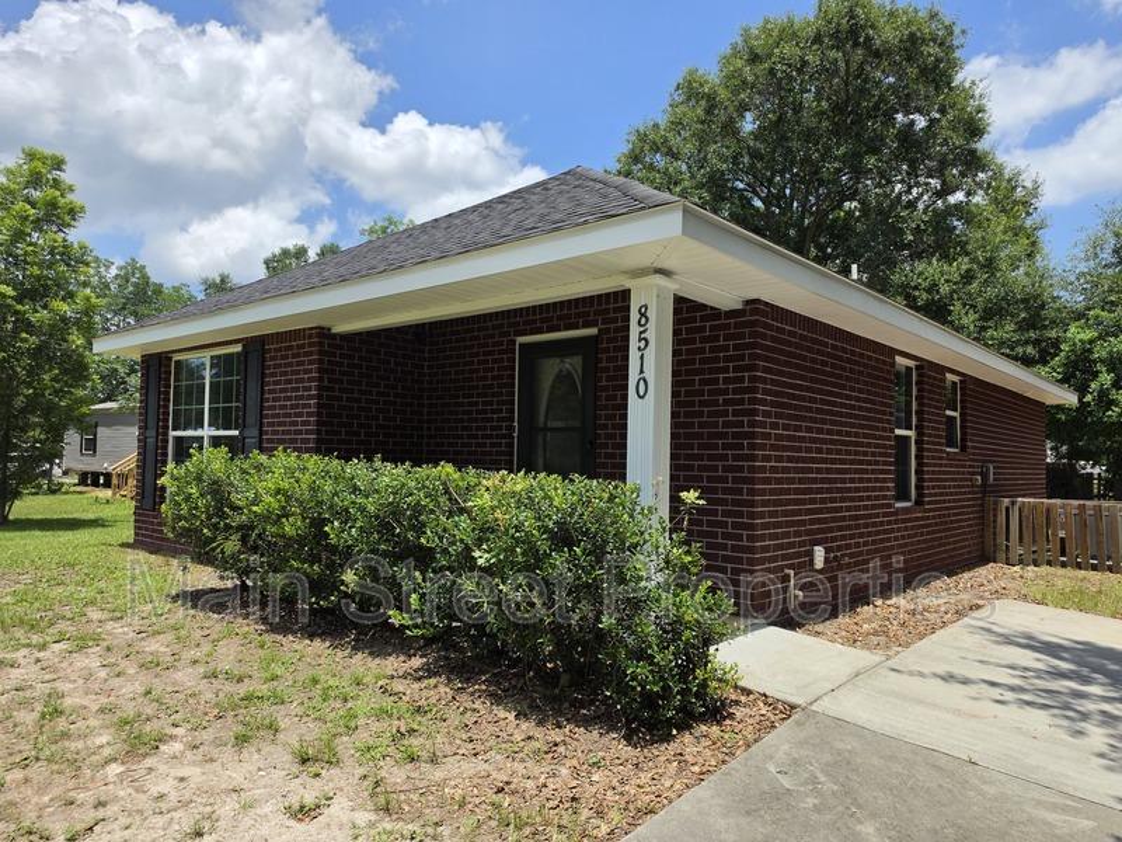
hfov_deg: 73.9
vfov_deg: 58.9
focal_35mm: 23
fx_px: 745
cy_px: 421
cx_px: 561
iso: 64
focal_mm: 6.5
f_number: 1.4
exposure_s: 1/7058
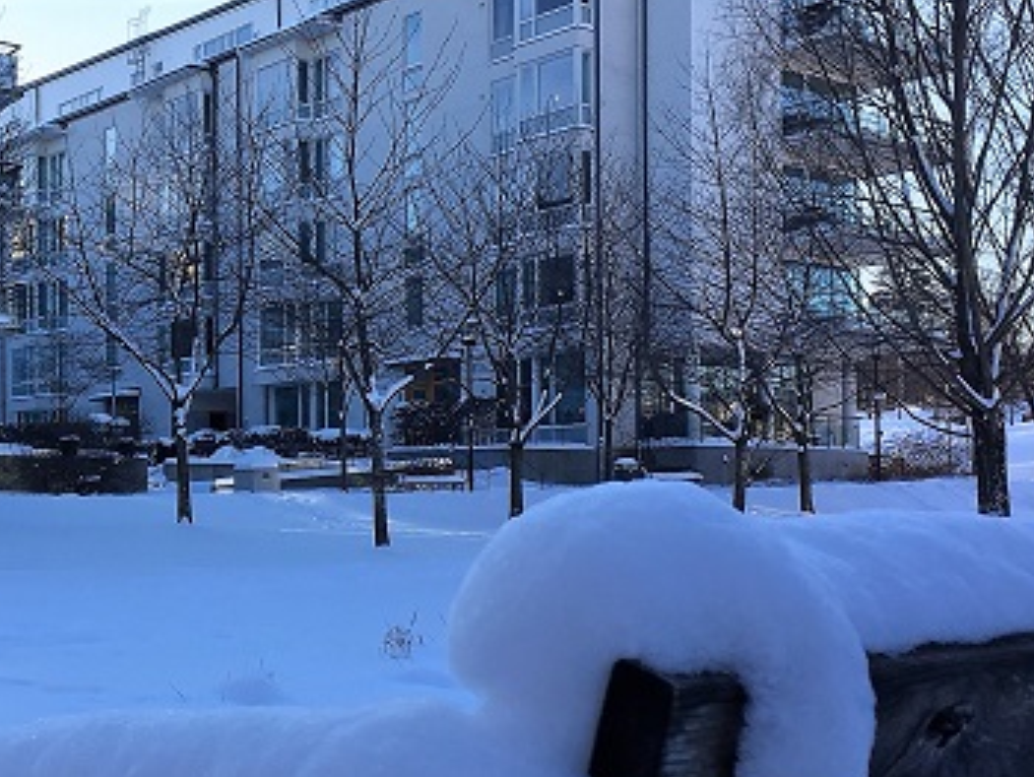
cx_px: 236
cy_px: 482
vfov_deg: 27.5
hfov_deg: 35.2
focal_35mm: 53
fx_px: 1584
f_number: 2.2
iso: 25
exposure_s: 1/384
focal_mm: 4.15
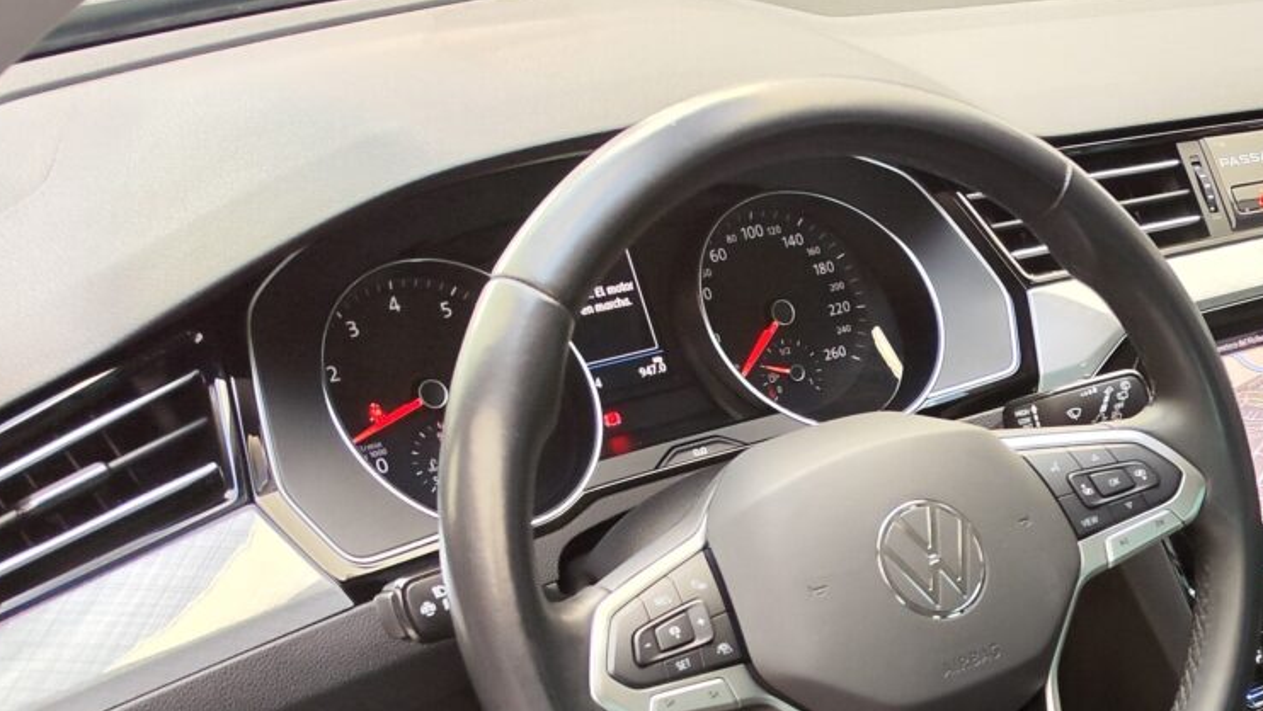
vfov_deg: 20.2
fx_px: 1809
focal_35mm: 54
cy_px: 956
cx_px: 1336
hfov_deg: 34.1
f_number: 1.69
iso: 349
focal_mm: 7.01
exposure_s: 1/50.7
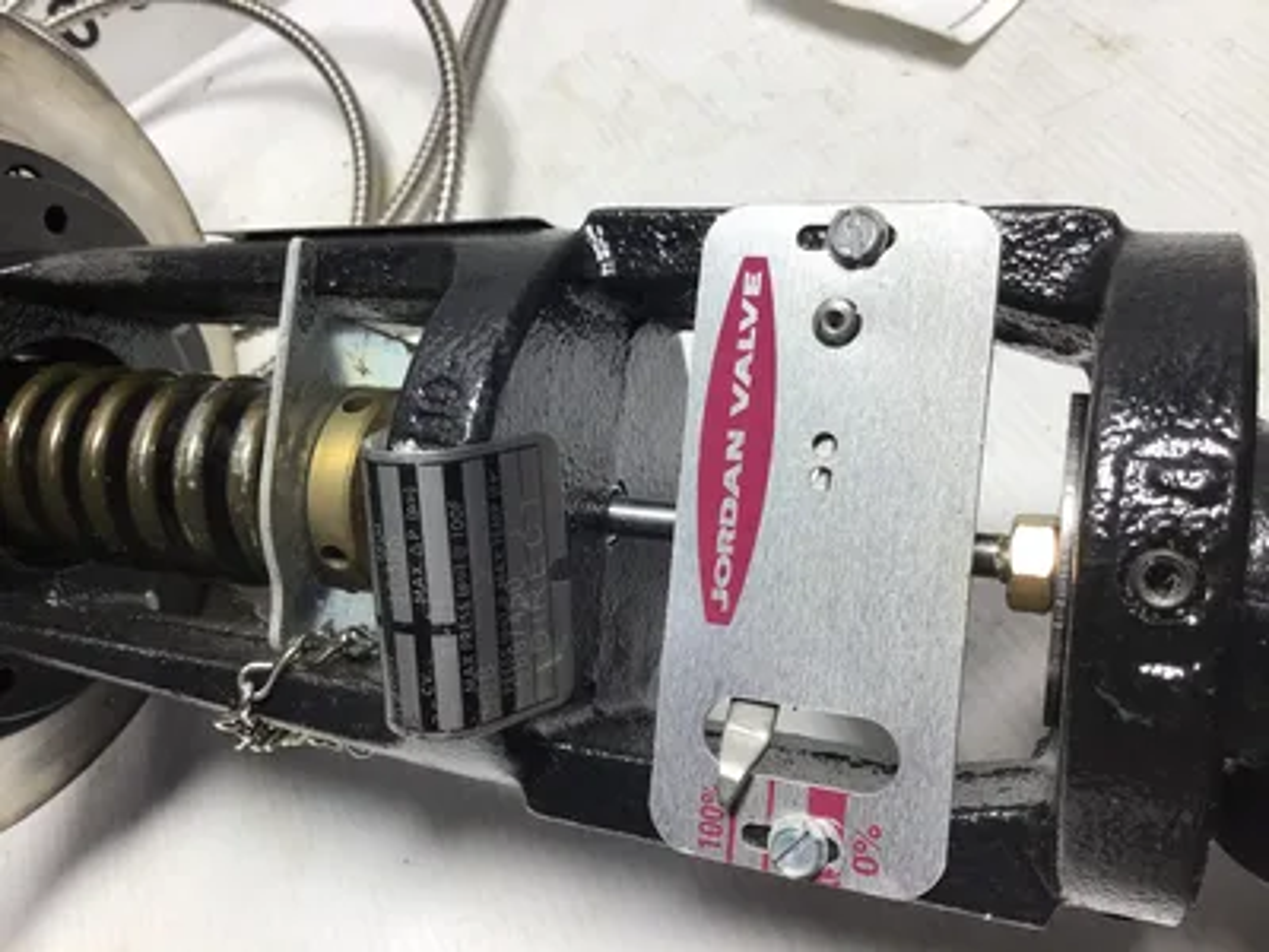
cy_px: 476
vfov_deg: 45.4
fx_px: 1136
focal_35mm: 31
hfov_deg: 58.4
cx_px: 634
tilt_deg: -52.6
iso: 32
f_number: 2.4
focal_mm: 3.3
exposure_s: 1/120
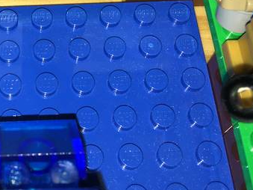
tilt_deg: -58.9
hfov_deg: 24.4
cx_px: 8
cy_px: -20
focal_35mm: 77
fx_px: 563
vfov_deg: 18.4
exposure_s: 1/138
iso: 25
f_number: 2.2
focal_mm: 4.15
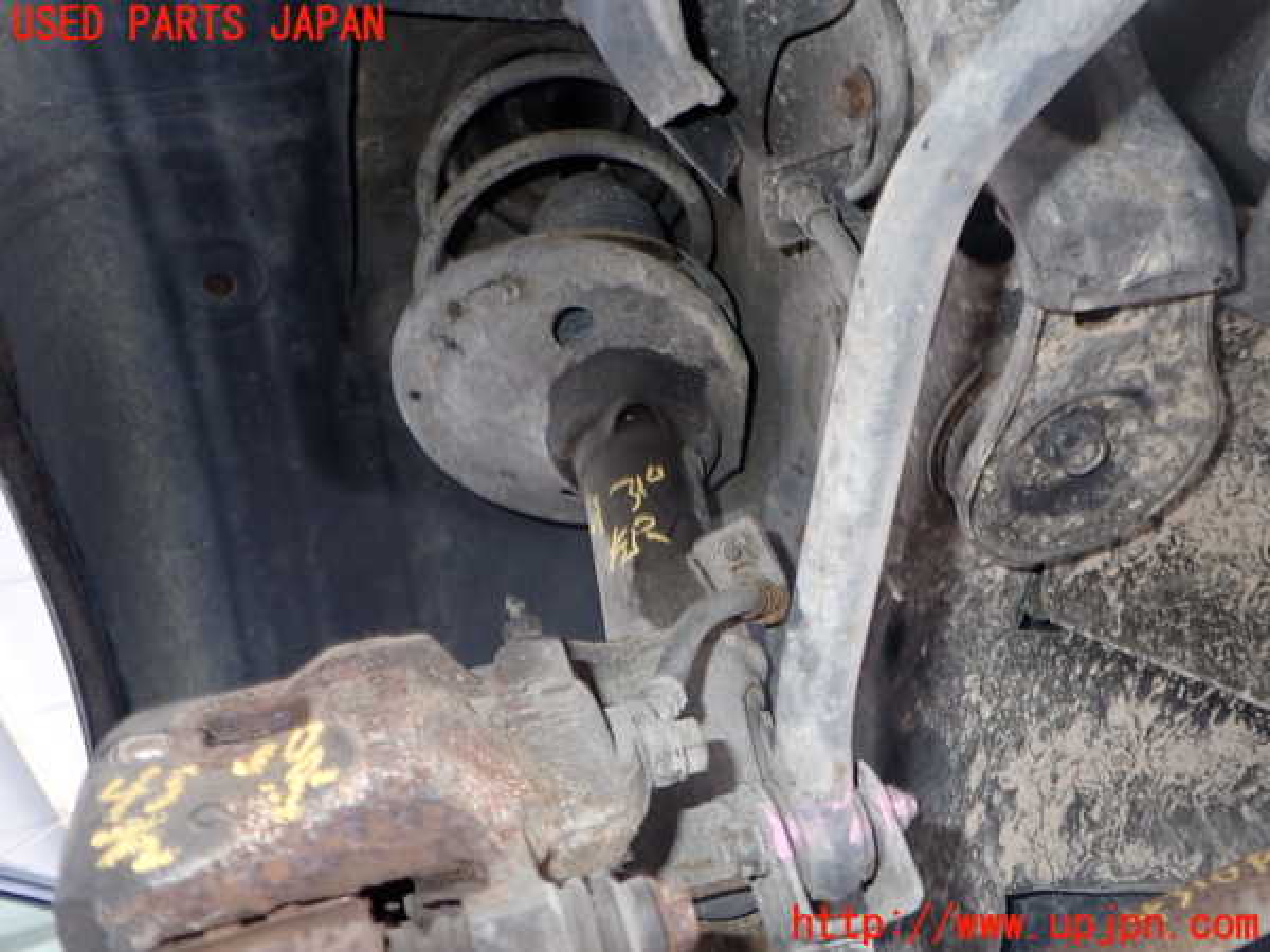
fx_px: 1101
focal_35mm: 30
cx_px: 635
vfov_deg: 46.8
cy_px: 476
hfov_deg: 60.0
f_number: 2.3
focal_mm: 5.4
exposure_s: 1/30
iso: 200
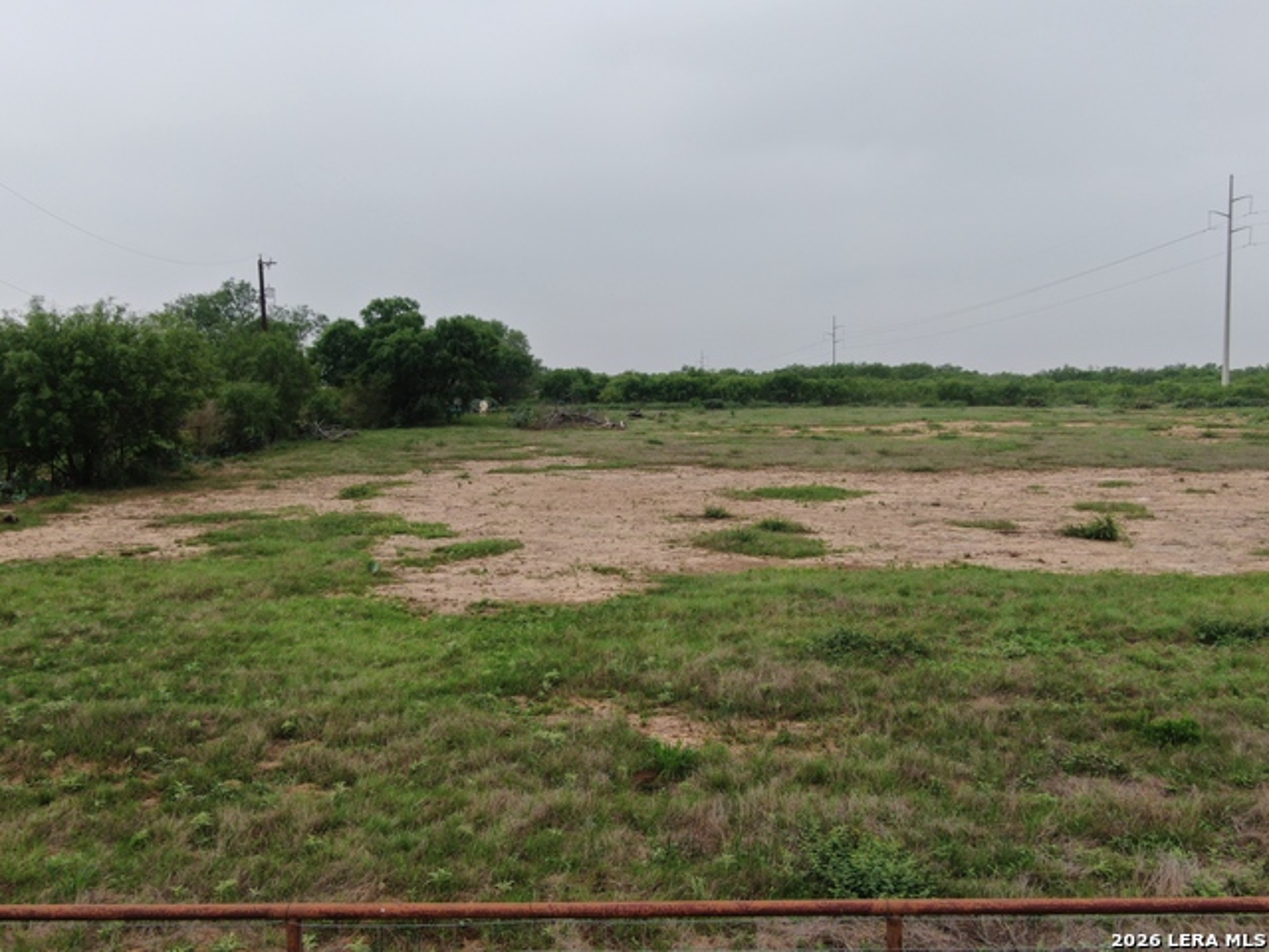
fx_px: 1210
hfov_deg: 55.4
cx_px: 634
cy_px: 476
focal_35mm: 33
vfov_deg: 42.9
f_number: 3.2
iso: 110
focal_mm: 5.57
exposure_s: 1/400
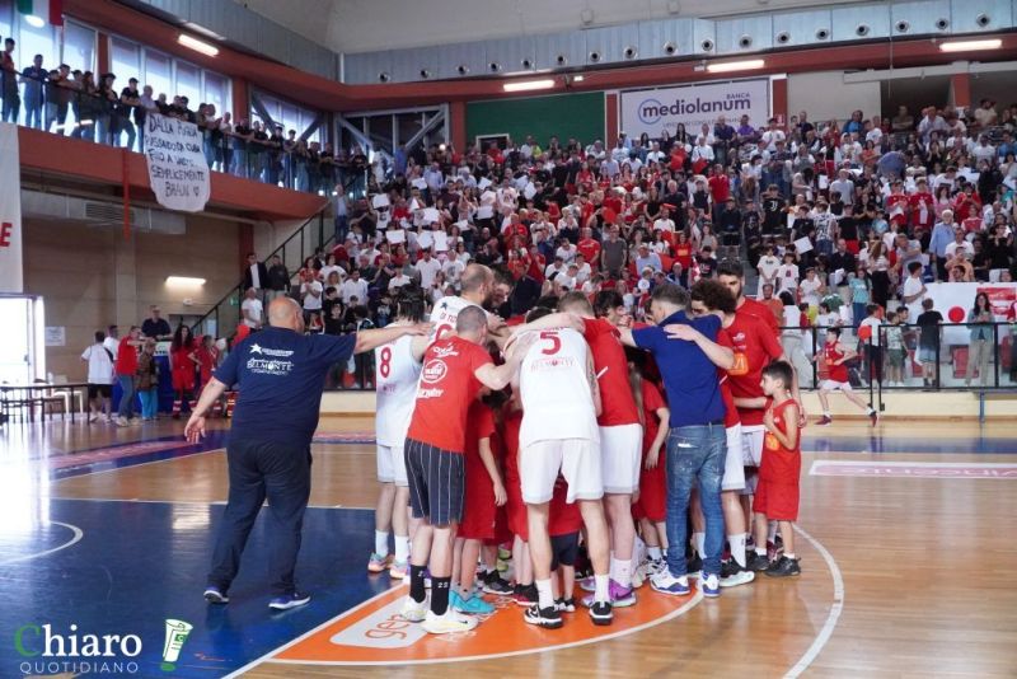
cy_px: 340
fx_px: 975
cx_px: 508
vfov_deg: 38.4
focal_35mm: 34
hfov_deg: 55.1
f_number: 5
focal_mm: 23
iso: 5000
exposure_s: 1/640
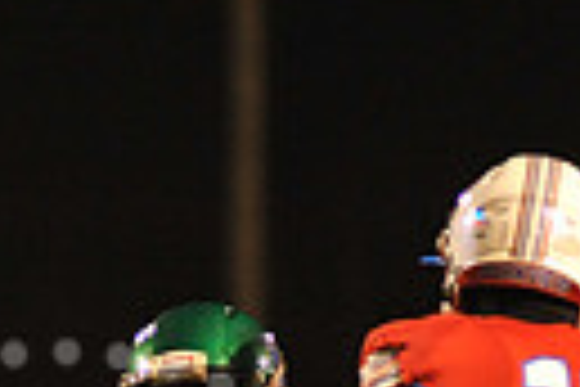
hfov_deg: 2.3
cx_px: 58
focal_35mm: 899
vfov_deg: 1.5
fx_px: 14483
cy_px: 765
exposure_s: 1/200
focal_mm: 200
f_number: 2.8
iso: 2000
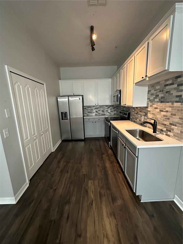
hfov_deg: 85.7
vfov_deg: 102.1
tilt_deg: -10.7
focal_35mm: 14
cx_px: 92
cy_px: 122
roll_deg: +0.8
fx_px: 99
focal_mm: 2.22
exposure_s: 1/60
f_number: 2.2
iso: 1250
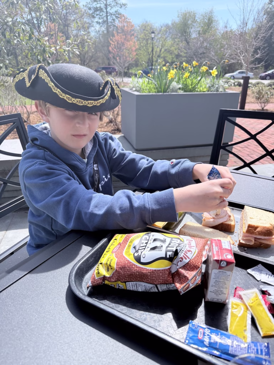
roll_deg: -0.2
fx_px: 253
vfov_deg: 71.6
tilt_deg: -22.7
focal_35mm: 24
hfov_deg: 56.8
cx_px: 137
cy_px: 182
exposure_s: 1/2611
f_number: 1.78
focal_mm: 6.76
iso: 100
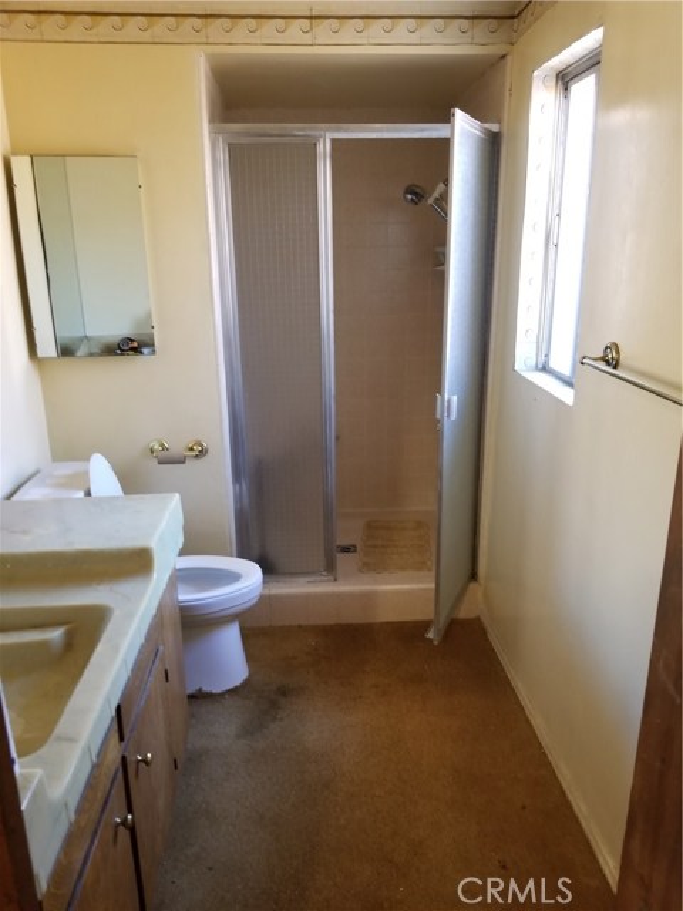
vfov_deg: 67.3
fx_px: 684
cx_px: 342
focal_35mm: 26
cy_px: 456
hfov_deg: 53.1
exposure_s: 1/24
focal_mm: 4.3
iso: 250
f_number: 1.7
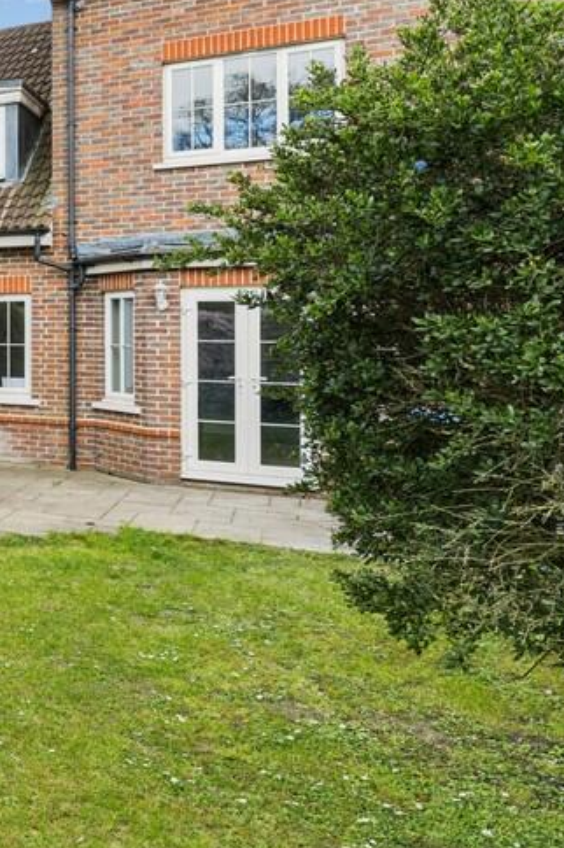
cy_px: 257
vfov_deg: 51.8
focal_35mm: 36
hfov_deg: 26.5
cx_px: -284
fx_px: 847
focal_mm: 17
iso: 800
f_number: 6.3
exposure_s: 1/320
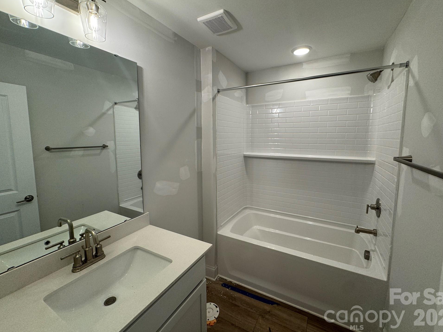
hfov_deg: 98.1
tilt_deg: -8.4
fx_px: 192
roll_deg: +0.7
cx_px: 226
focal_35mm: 15
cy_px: 156
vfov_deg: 81.7
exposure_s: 1/120
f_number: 2.2
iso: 100
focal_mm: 2.22
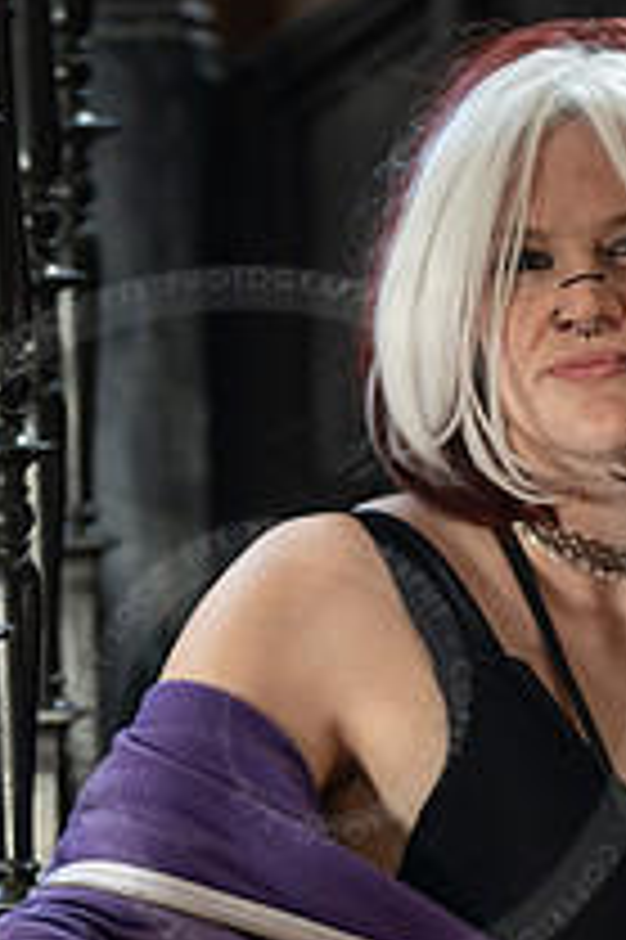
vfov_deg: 11.2
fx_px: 4781
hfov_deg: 7.5
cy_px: 814
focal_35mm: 183
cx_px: 365
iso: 400
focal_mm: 85
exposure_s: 1/400
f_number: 1.2
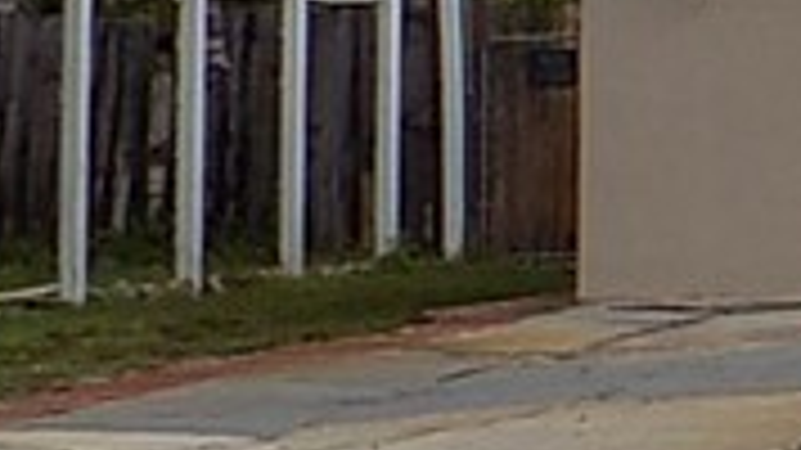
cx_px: 2236
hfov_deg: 9.5
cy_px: -86
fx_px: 3992
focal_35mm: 188
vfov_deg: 6.4
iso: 80
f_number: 3.3
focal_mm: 5.3
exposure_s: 1/800
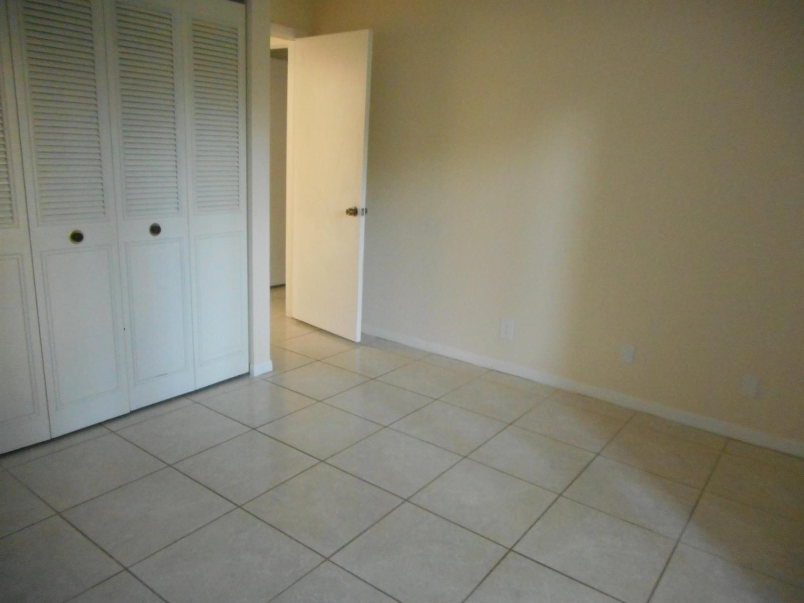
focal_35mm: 25
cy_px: 302
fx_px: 581
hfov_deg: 69.4
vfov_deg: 54.9
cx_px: 402
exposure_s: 1/25
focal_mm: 4.5
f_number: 3.7
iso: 800
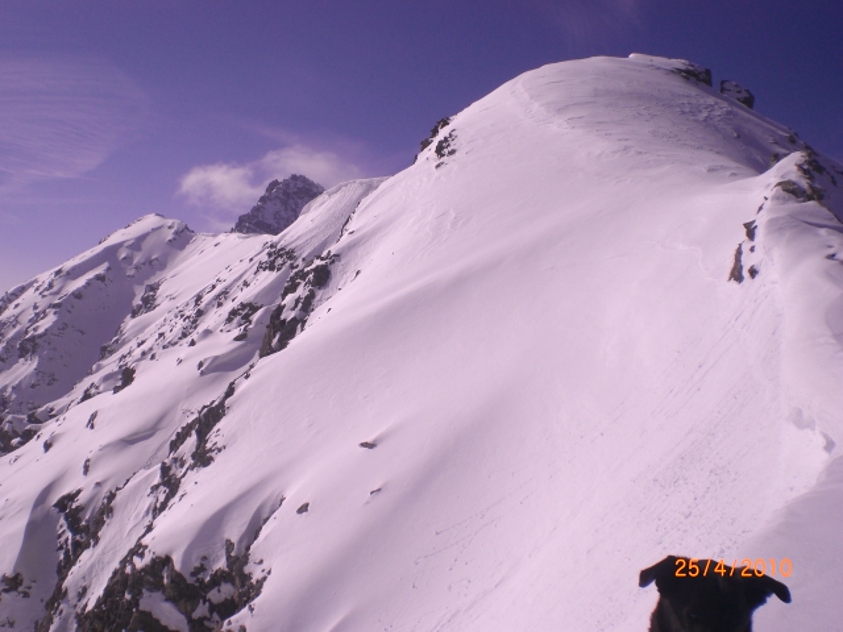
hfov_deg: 49.0
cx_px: 422
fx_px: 925
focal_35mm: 38
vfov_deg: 37.7
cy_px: 316
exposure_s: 1/2000
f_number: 4.4
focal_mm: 6.3
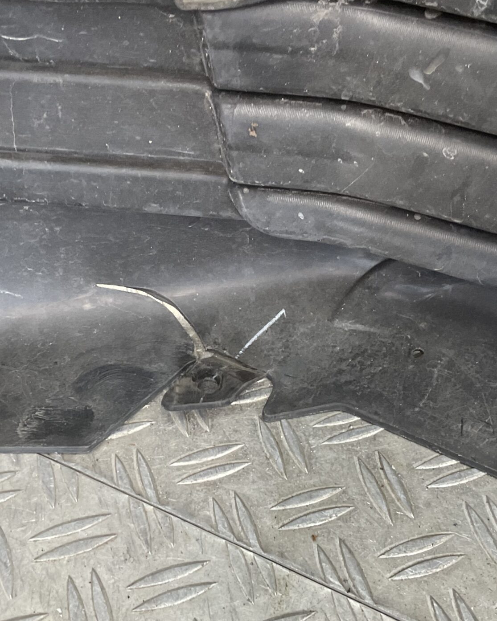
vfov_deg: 36.0
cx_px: 221
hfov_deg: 29.1
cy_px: 331
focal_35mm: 52
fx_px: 956
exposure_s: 1/100
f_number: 1.8
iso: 64
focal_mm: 3
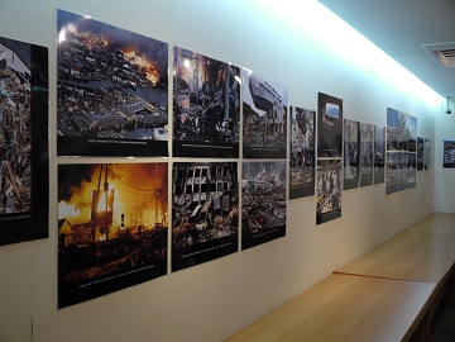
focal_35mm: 40
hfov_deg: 46.8
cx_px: 228
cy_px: 171
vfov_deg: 36.0
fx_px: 526
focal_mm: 20
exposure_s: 1/60
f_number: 4.2
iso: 400
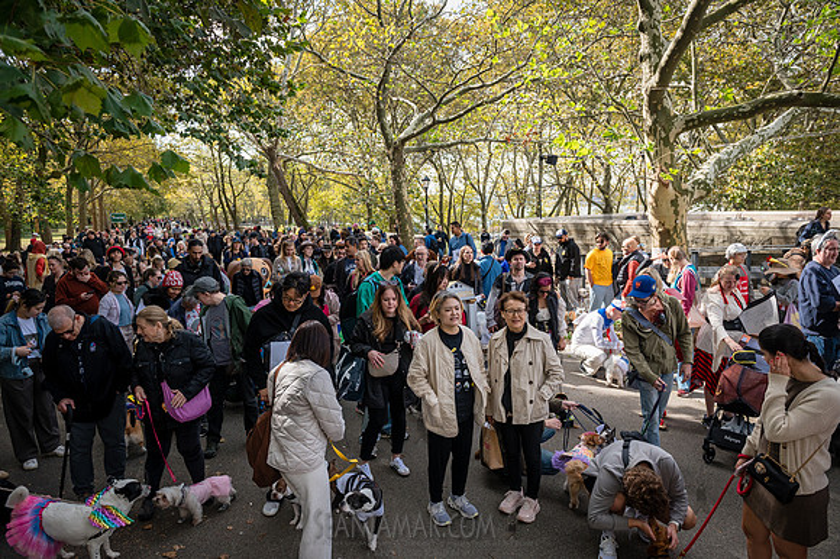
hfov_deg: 73.8
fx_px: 560
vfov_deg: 53.1
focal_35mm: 24
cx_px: 420
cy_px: 280
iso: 1000
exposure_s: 1/1600
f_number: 5
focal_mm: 24
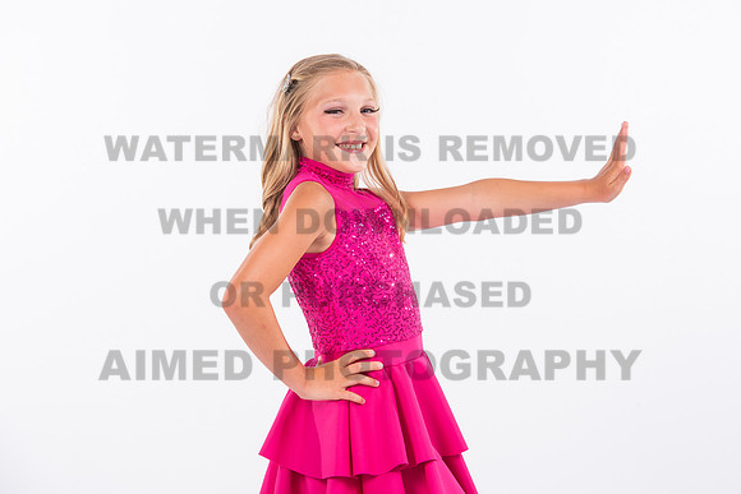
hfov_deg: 12.0
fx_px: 3524
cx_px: 386
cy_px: 224
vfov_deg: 8.0
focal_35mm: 171
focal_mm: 155
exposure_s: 1/160
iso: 250
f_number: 11
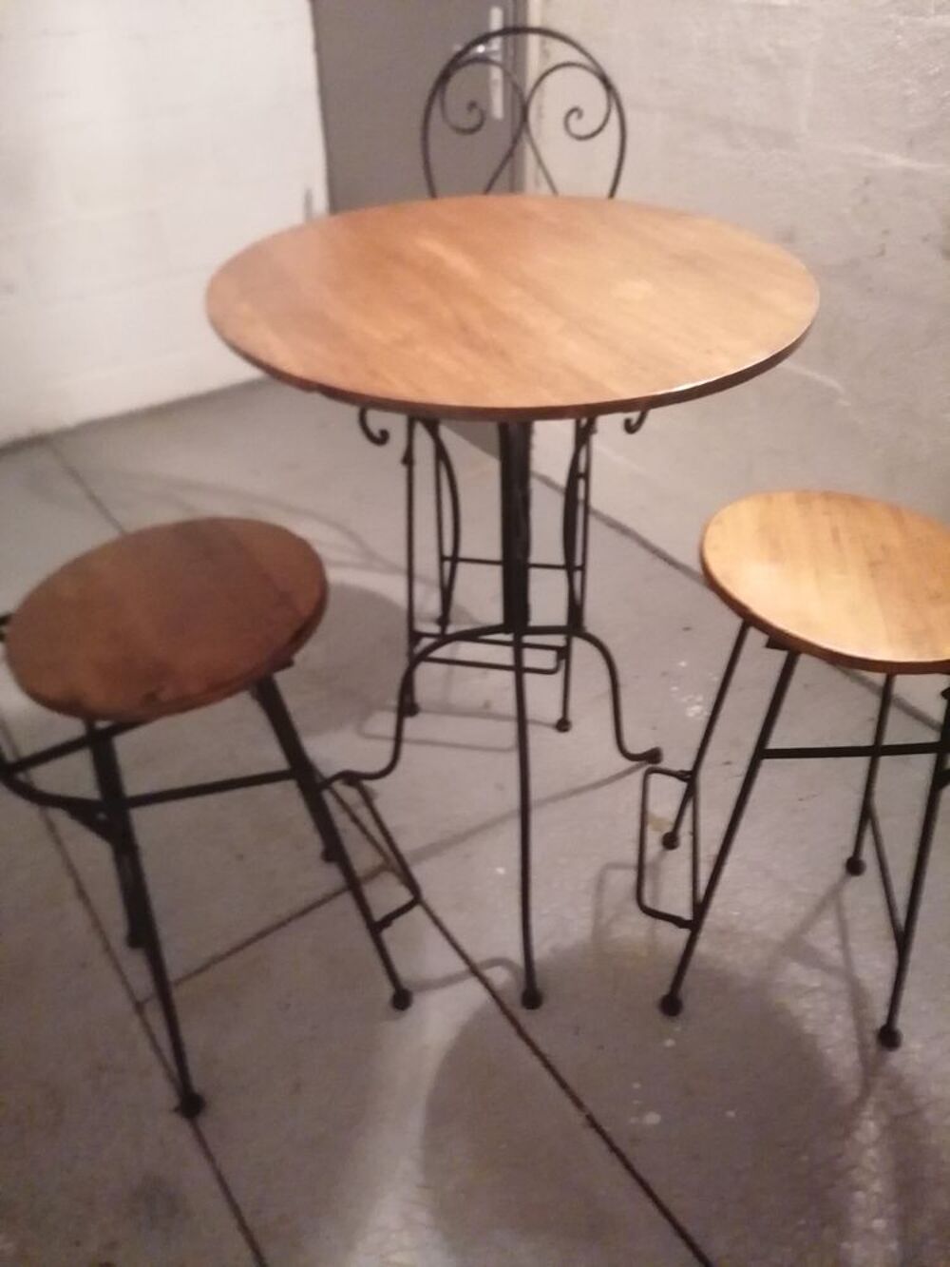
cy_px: 634
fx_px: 988
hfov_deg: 51.4
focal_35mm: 27
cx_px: 475
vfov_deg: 65.3
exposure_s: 1/14.3
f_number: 1.8
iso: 2000
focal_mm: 4.75
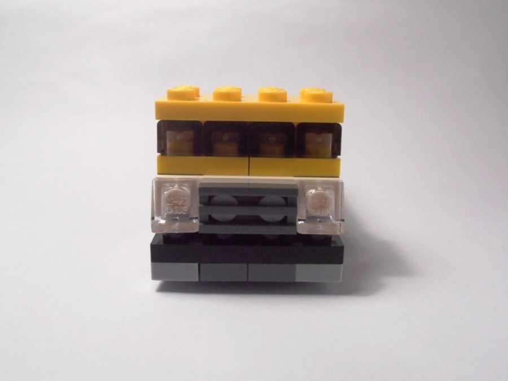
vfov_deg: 38.7
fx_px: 543
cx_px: 254
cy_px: 190
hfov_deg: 50.1
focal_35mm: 37
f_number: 3.9
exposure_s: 1/320
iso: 400
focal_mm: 6.61
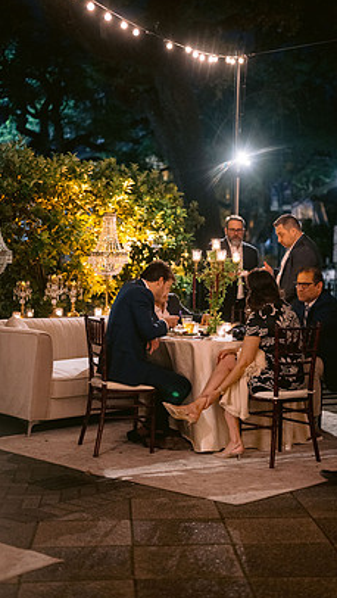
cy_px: 278
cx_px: 207
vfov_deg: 36.0
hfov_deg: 20.7
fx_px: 919
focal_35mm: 58
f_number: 1.8
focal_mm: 50
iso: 2000
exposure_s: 1/60
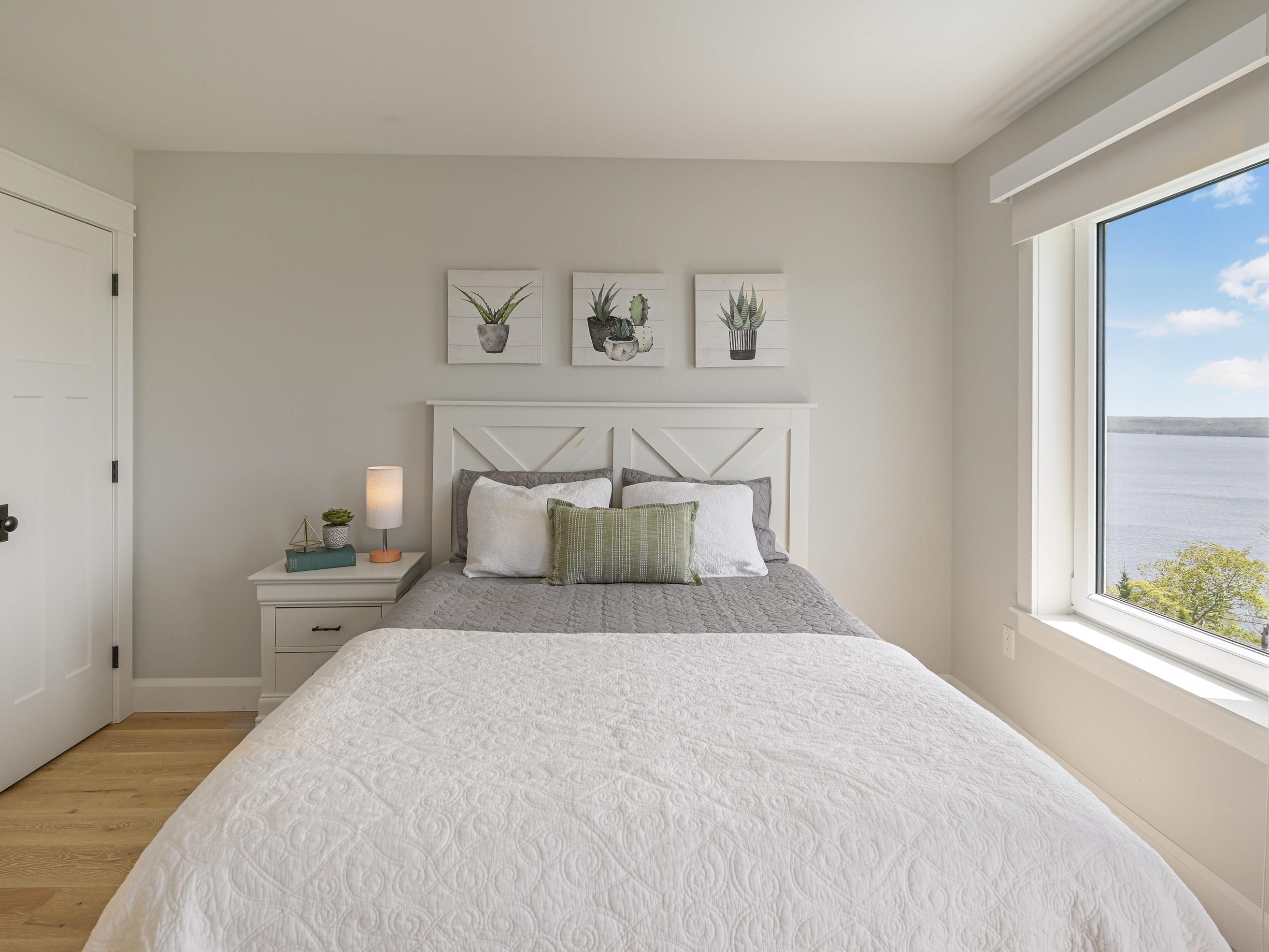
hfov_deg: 86.0
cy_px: 458
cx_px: 625
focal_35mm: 19
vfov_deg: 69.9
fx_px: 680
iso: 320
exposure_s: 1/250
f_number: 8
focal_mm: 16.5
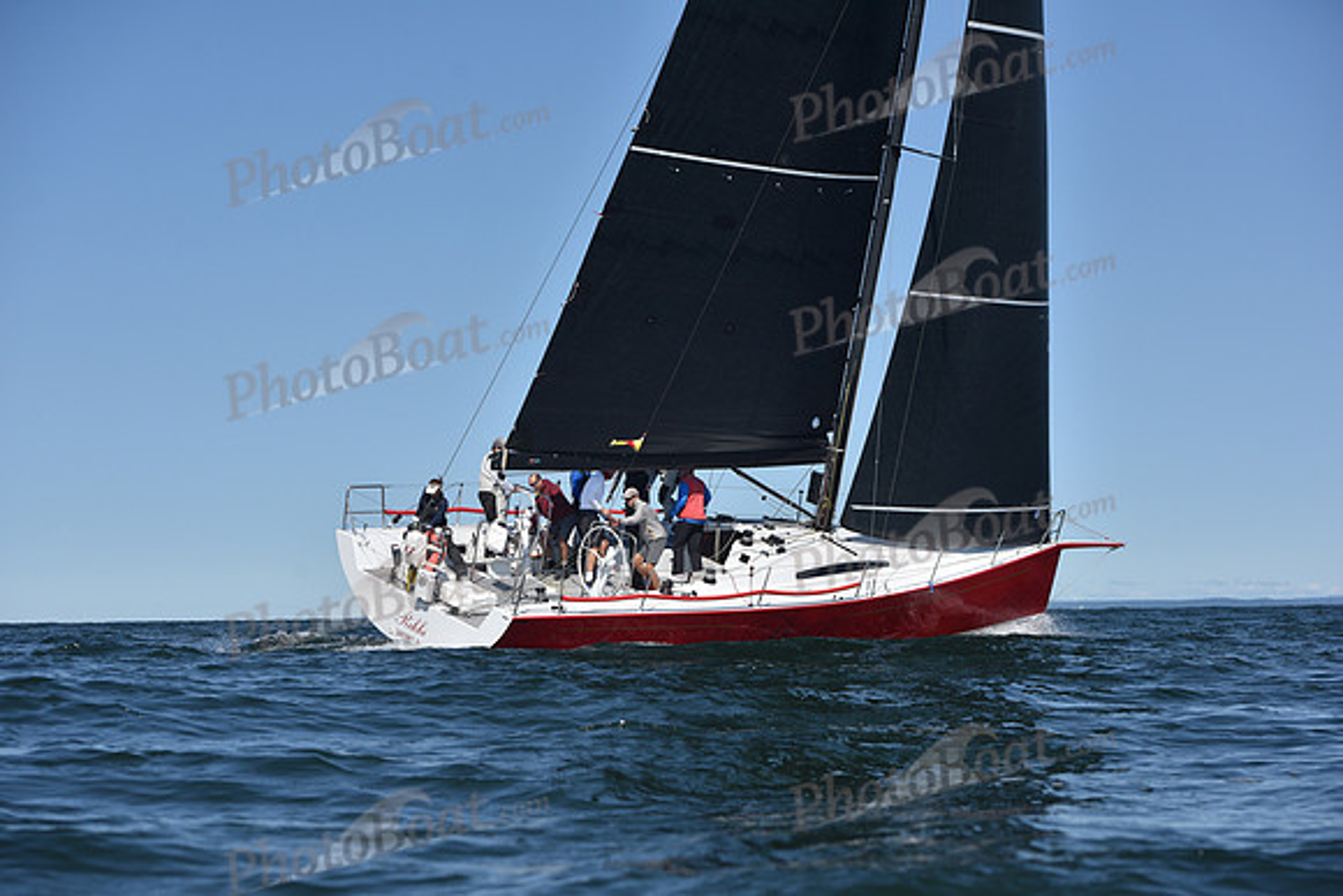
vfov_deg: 19.5
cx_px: 672
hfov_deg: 28.8
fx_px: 2612
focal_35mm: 70
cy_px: 448
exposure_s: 1/3200
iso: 250
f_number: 5
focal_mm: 70
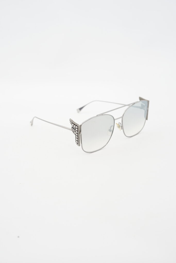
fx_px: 367
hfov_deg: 27.0
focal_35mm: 50
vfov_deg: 39.6
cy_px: 132
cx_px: 88
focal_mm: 50
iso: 640
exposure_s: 1/10
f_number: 6.3
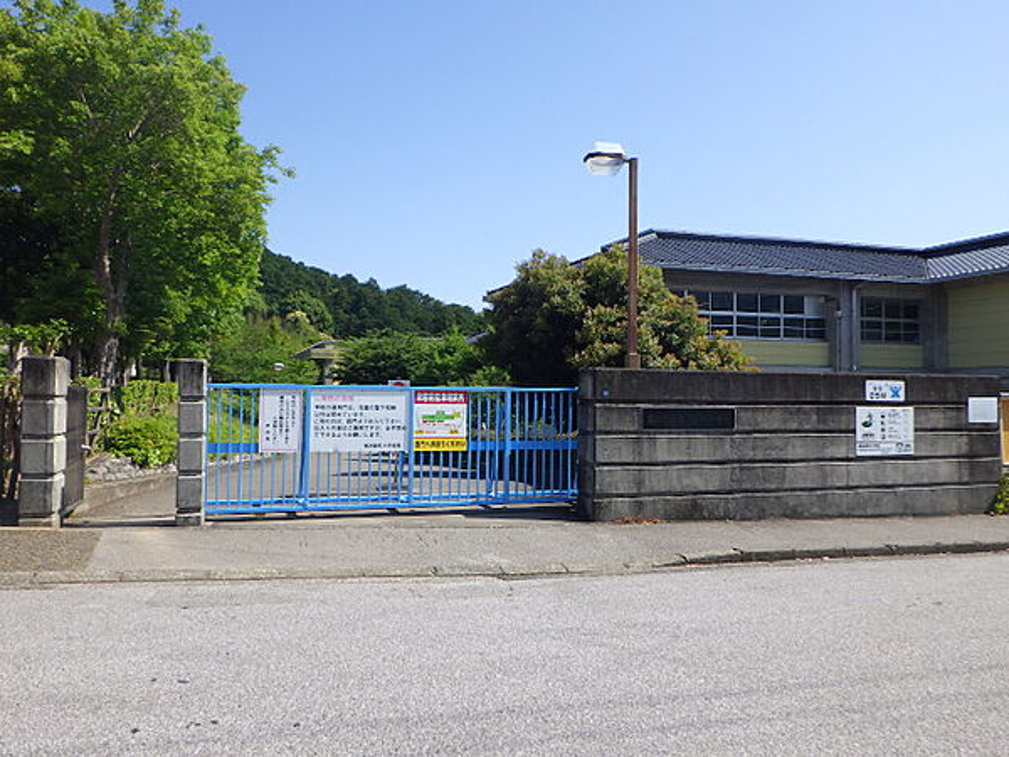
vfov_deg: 49.7
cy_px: 378
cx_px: 504
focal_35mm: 28
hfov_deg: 63.4
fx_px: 816
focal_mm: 5
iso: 125
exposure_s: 1/800
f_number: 4.2
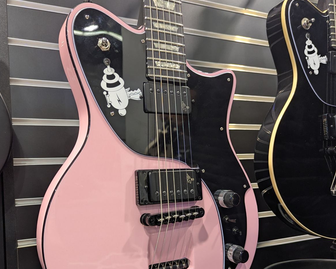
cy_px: 176
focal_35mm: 32
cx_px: 164
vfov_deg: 45.2
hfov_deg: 55.6
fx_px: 318
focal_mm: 6.81
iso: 245
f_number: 1.85
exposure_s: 1/60
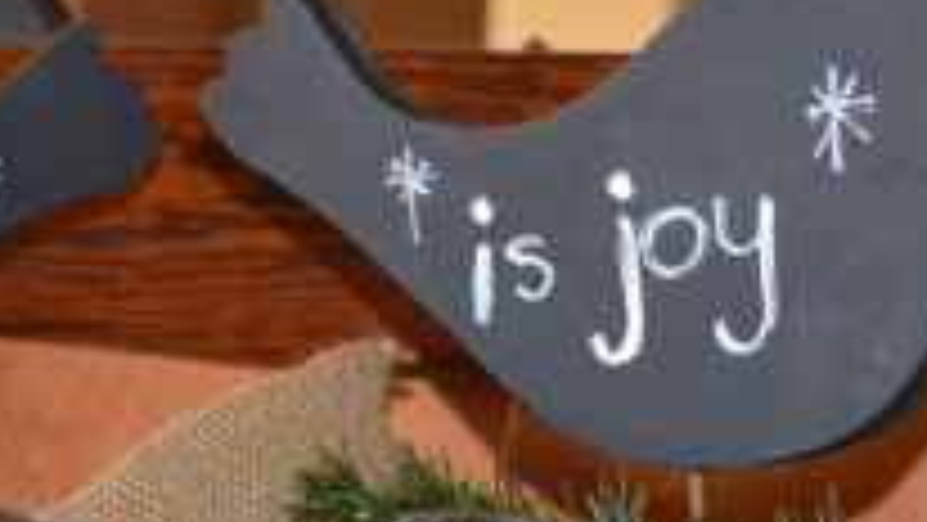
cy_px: 364
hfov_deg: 17.4
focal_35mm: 122
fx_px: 3000
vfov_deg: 9.9
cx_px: 171
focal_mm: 32
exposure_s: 1/60
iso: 720
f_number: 4.8
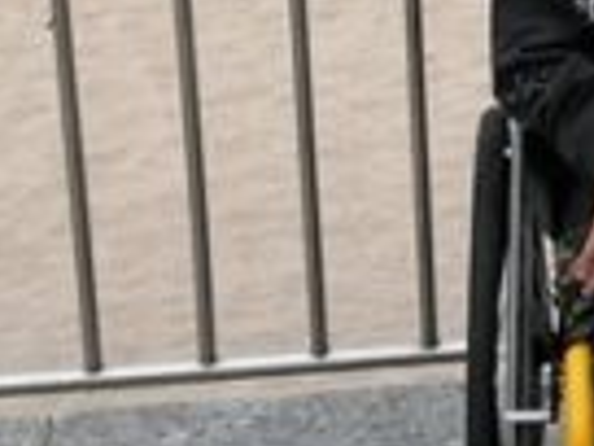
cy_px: -127
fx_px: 2093
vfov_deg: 11.8
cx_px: 1035
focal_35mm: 122
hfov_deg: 14.4
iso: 50
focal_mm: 3.64
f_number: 1.8
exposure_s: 1/354
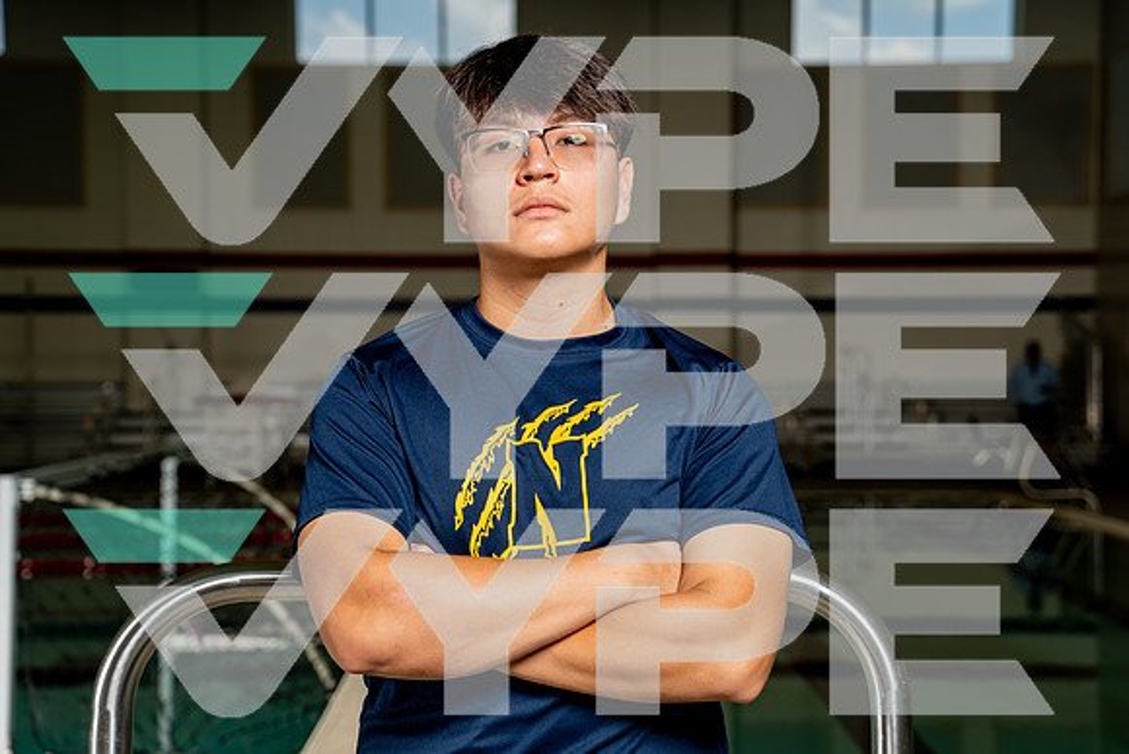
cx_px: 564
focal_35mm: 64
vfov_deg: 21.4
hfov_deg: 31.6
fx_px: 1996
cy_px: 377
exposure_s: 1/250
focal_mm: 62
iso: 100
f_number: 4.5
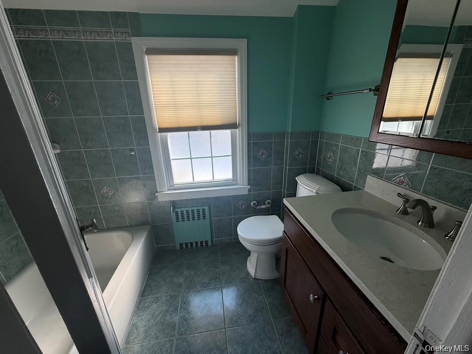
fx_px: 191
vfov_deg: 85.7
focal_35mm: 14
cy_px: 177
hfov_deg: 102.1
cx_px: 236
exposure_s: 1/290
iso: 64
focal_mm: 2.22
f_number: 2.2
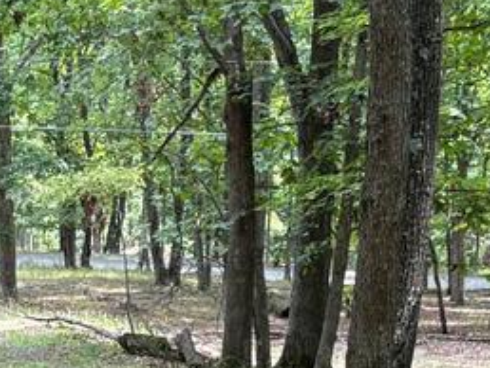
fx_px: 2054
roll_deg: +1.1
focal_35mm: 145
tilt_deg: -16.5
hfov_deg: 13.4
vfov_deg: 10.0
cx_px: -13
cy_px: 520
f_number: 1.6
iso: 40
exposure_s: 1/122
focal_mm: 5.96
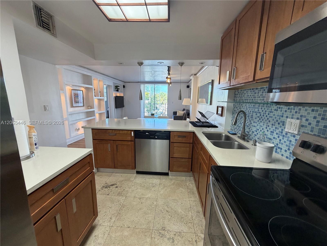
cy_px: 123
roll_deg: -1.2
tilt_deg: -9.2
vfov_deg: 85.7
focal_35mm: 14
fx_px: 132
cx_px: 164
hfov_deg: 102.1
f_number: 2.2
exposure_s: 1/120
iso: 200
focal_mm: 2.22
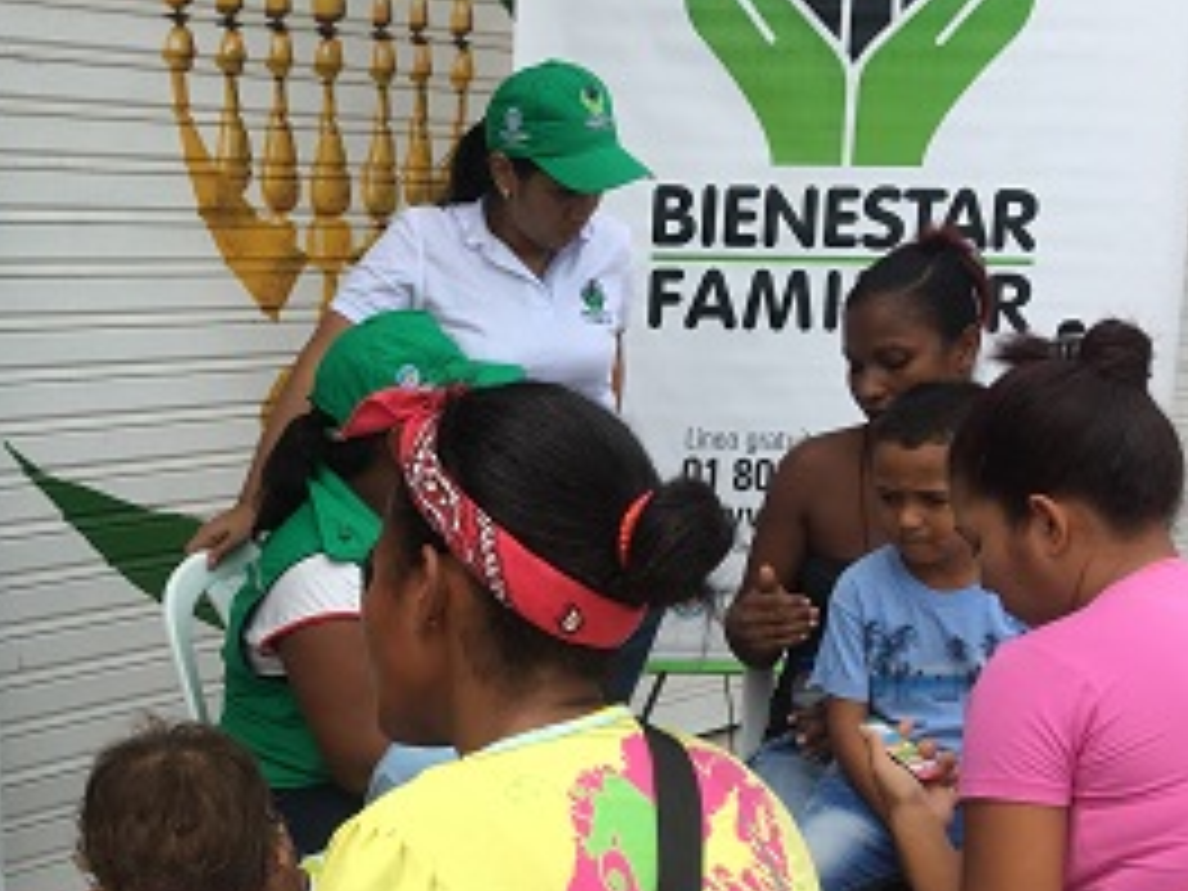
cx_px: 387
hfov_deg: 34.6
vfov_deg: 26.2
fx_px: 1888
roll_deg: -0.1
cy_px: 686
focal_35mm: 55
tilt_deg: -12.2
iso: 25
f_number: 2.2
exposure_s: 1/986
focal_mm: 4.15
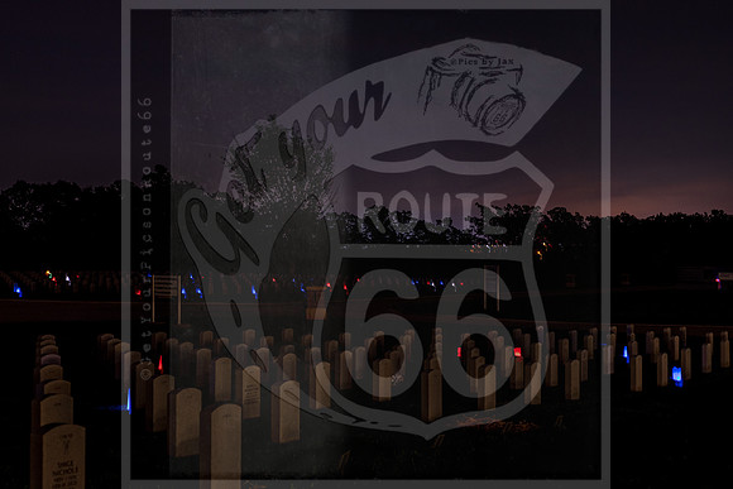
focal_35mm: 60
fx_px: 1222
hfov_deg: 33.4
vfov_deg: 22.6
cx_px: 366
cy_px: 244
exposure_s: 15
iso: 800
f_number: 5.6
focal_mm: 60
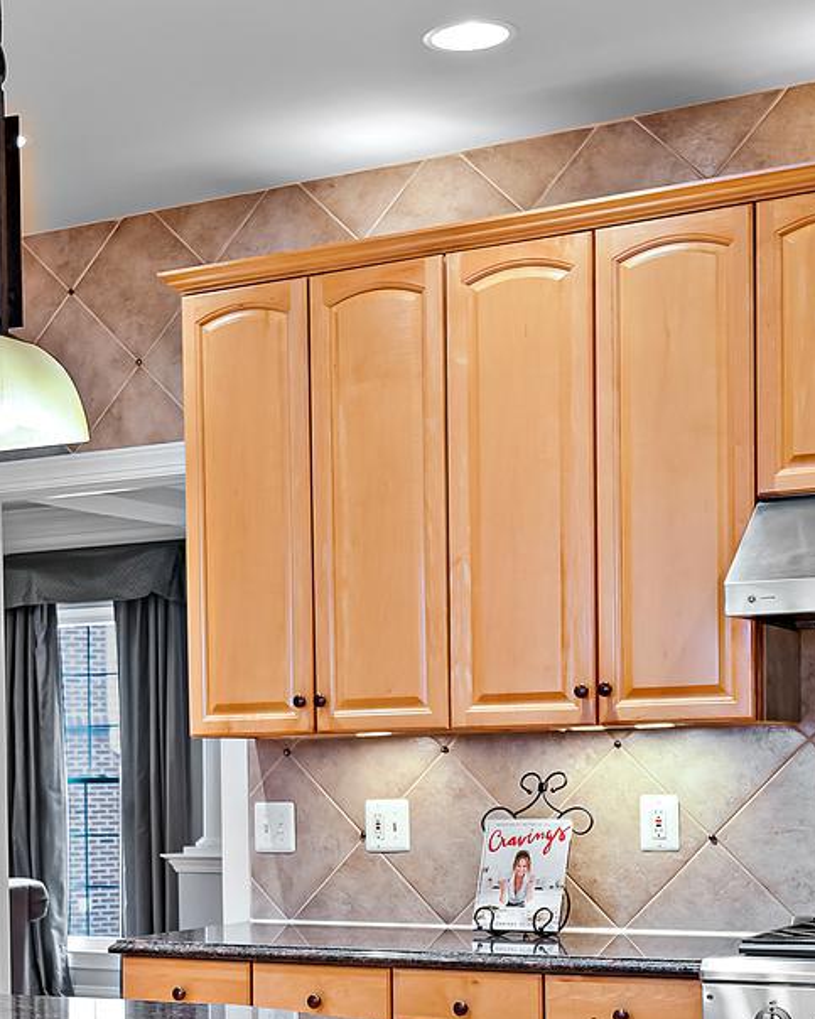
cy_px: 843
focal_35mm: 70
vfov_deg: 26.5
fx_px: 2111
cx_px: 202
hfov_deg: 21.7
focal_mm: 22
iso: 250
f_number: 9
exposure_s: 1/5
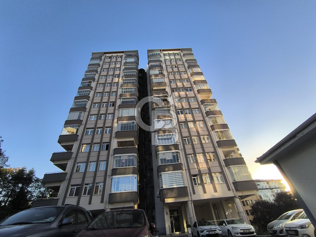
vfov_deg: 78.1
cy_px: 118
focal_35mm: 16
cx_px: 158
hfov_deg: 94.5
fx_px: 146
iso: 50
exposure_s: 1/1153
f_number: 2.2
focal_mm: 1.65
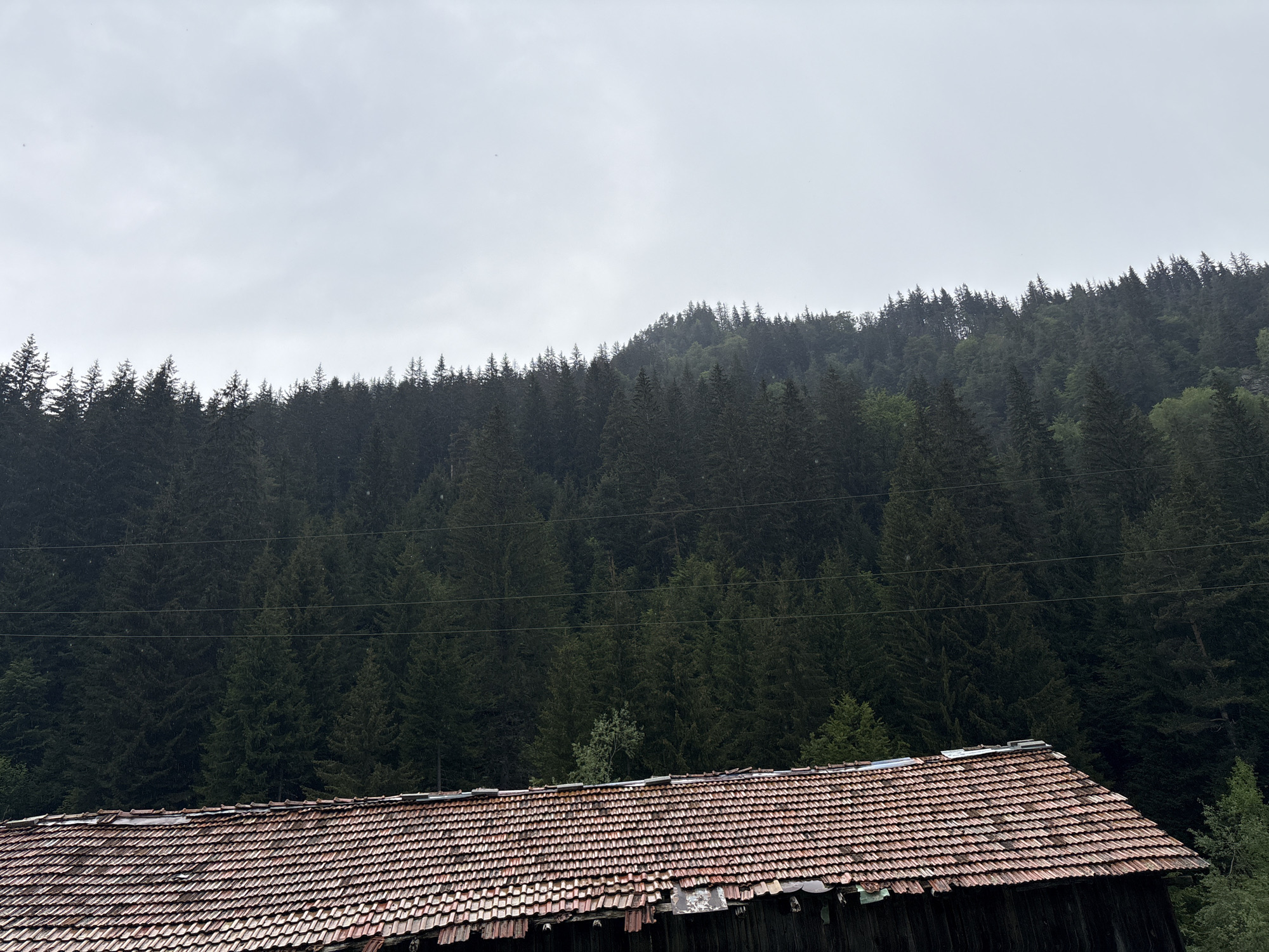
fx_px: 953
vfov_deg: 53.1
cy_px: 476
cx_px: 634
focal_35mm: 26
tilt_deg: +25.6
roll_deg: +5.3
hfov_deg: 67.3
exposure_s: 1/1587
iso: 50
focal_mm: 5.96
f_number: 1.6
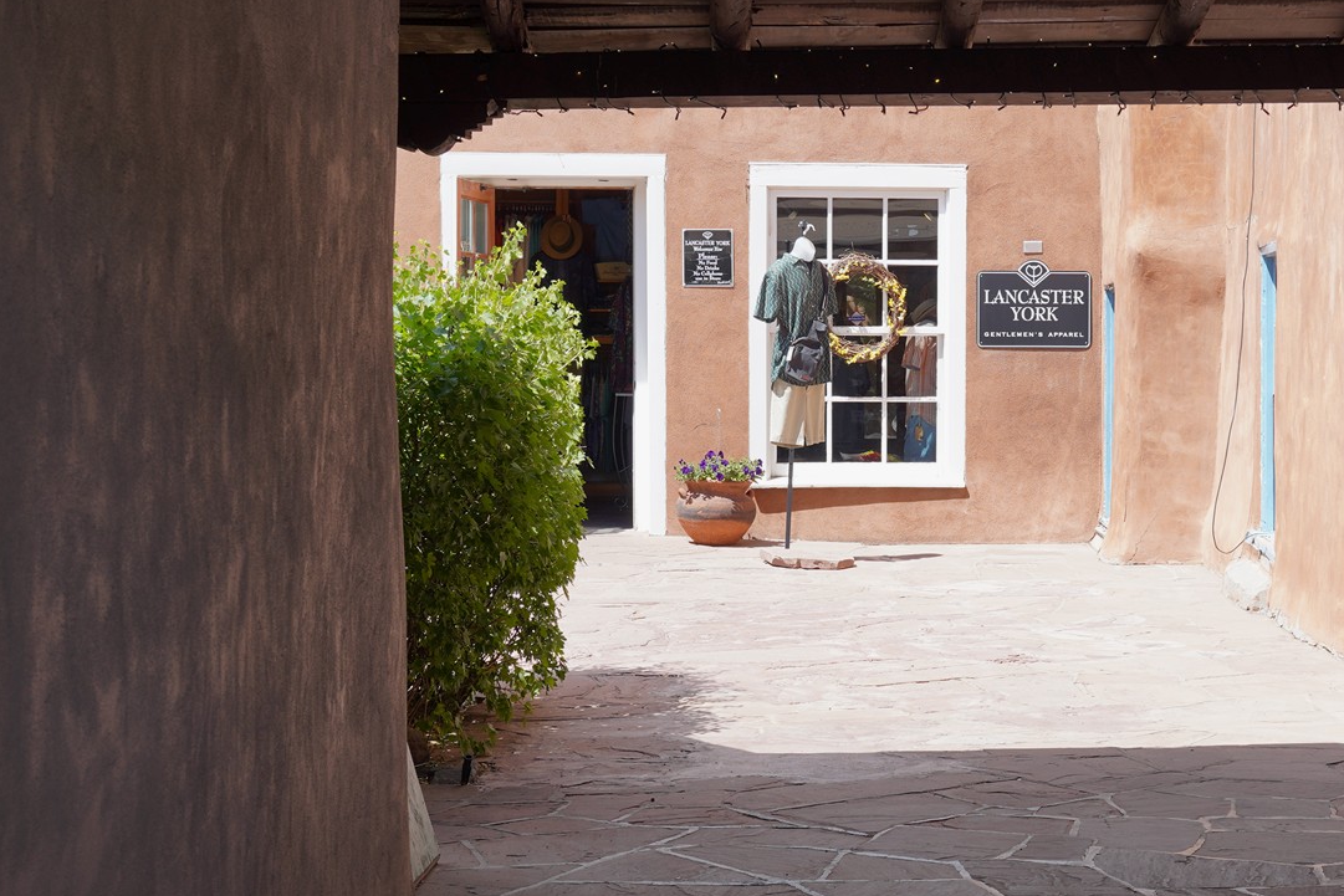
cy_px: 496
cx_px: 997
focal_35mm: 74
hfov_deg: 27.0
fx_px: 2763
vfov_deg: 18.4
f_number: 9
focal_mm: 40
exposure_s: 1/100
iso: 100
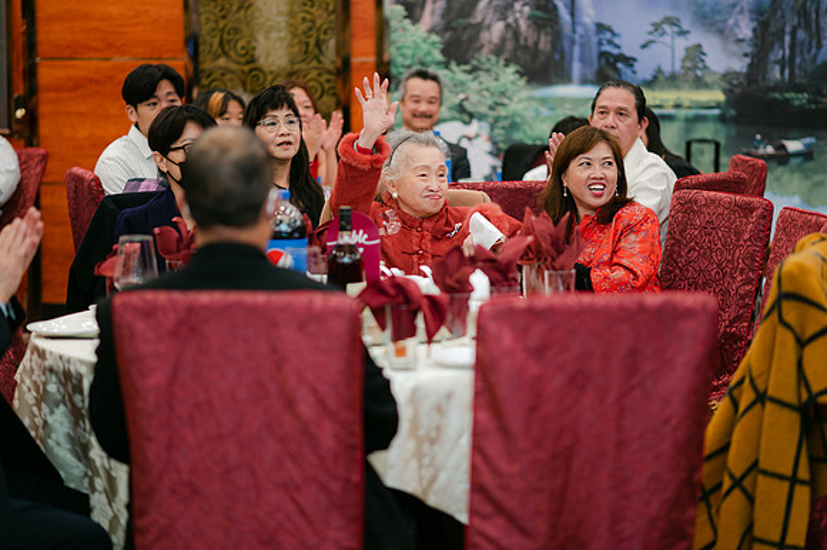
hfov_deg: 22.8
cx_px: 414
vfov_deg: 15.3
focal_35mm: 89
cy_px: 275
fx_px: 2050
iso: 320
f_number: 2
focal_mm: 85
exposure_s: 1/125
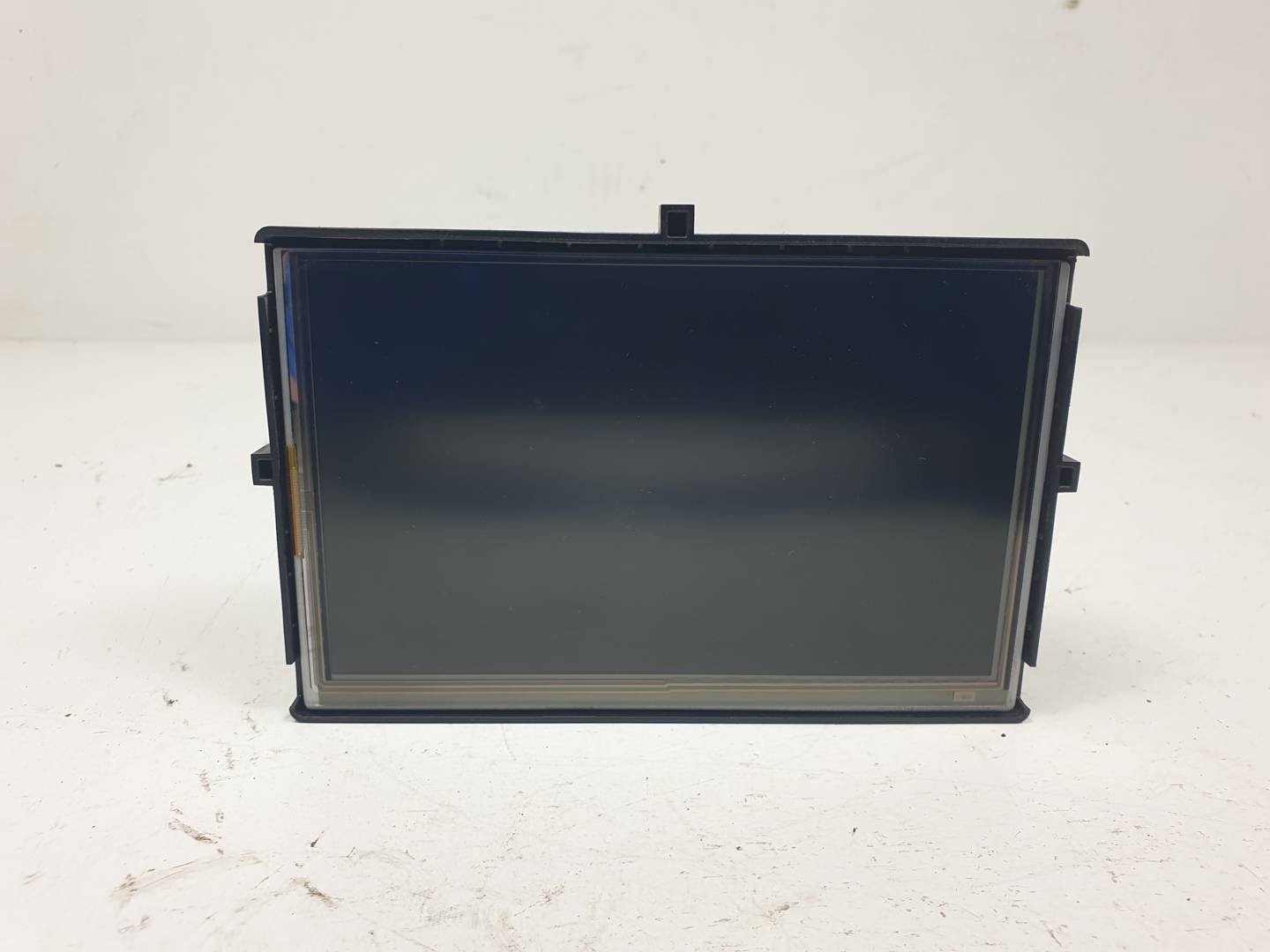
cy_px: 476
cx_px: 635
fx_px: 954
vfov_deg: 53.1
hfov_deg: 67.3
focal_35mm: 26
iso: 50
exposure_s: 1/169
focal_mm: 4.3
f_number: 2.4
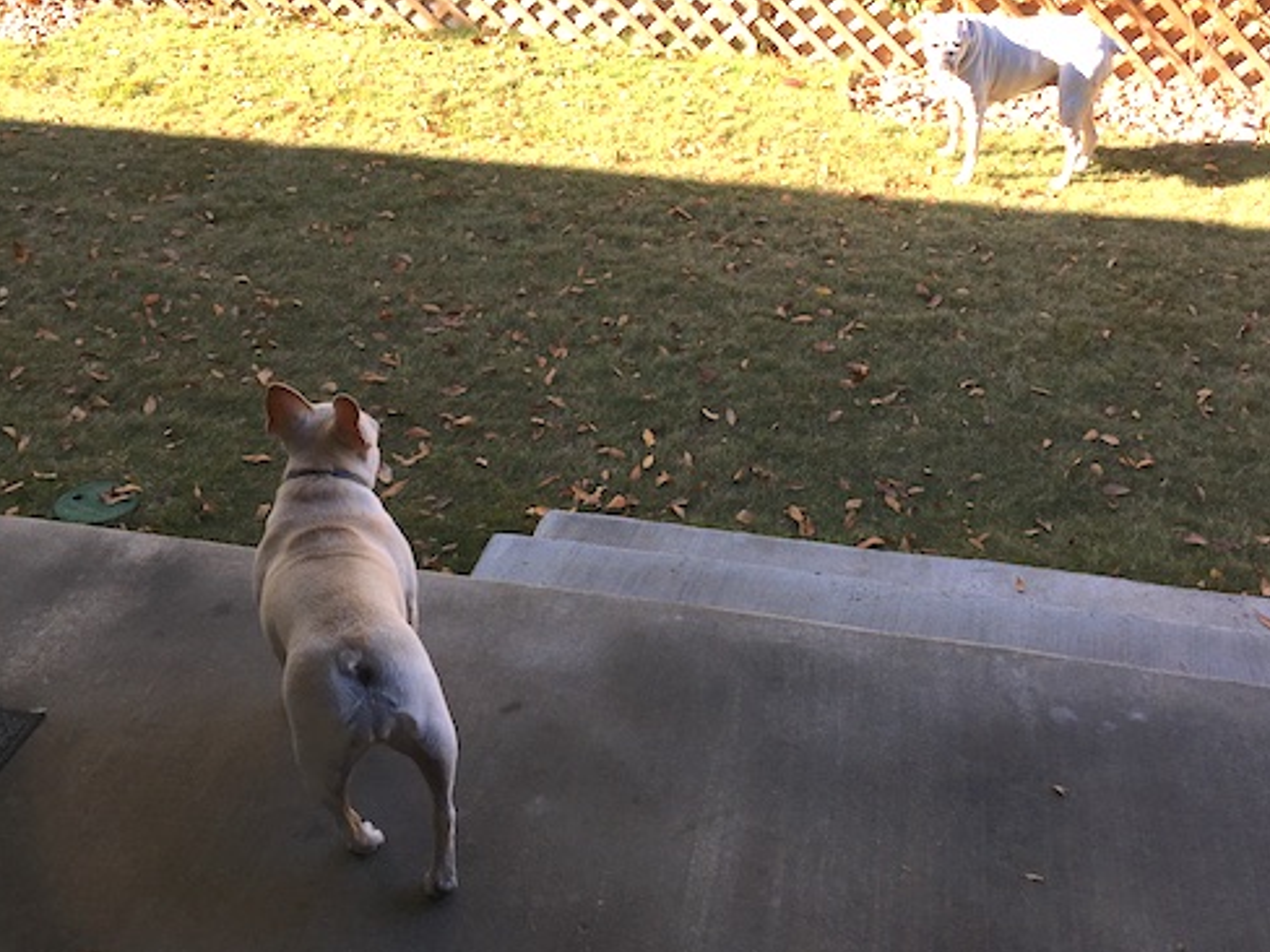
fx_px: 1394
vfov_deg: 37.4
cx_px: 661
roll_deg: +0.4
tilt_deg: -32.0
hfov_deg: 49.0
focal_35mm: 38
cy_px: 346
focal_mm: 4.15
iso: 25
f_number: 2.2
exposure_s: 1/324
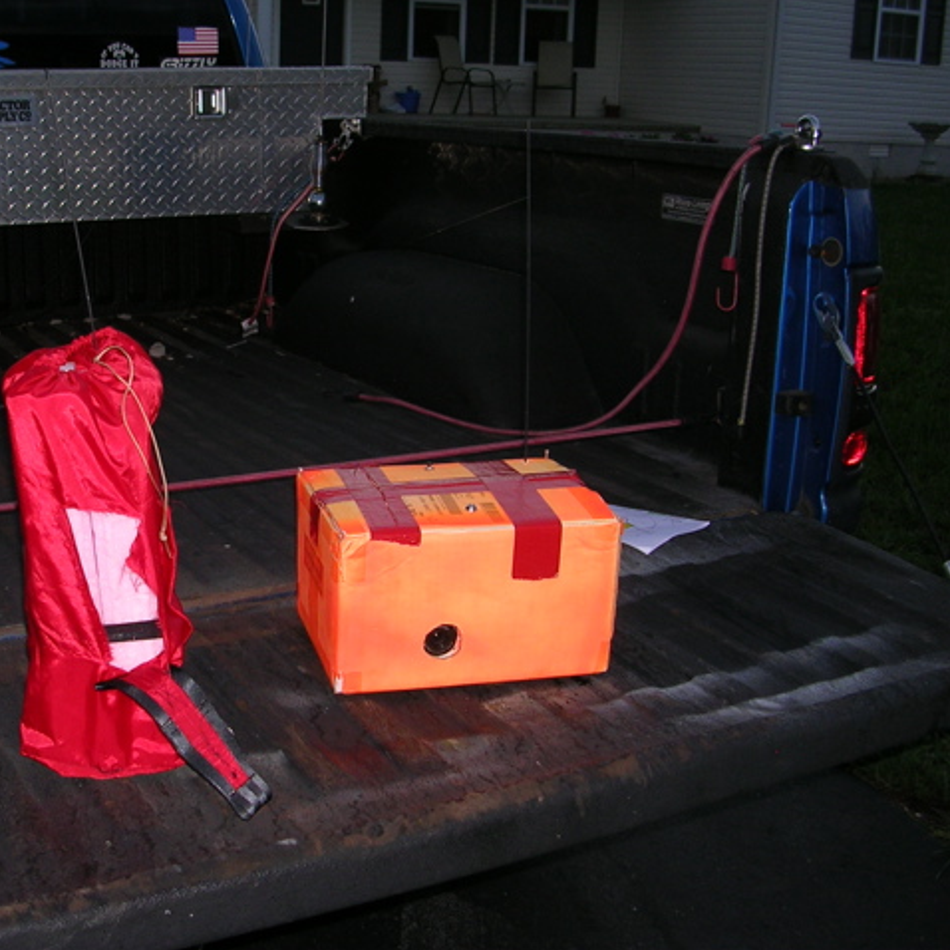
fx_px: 1397
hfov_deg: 37.2
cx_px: 330
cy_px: 475
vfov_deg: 37.6
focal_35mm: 45
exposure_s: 1/60.1
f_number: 2.8
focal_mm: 5.8
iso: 50
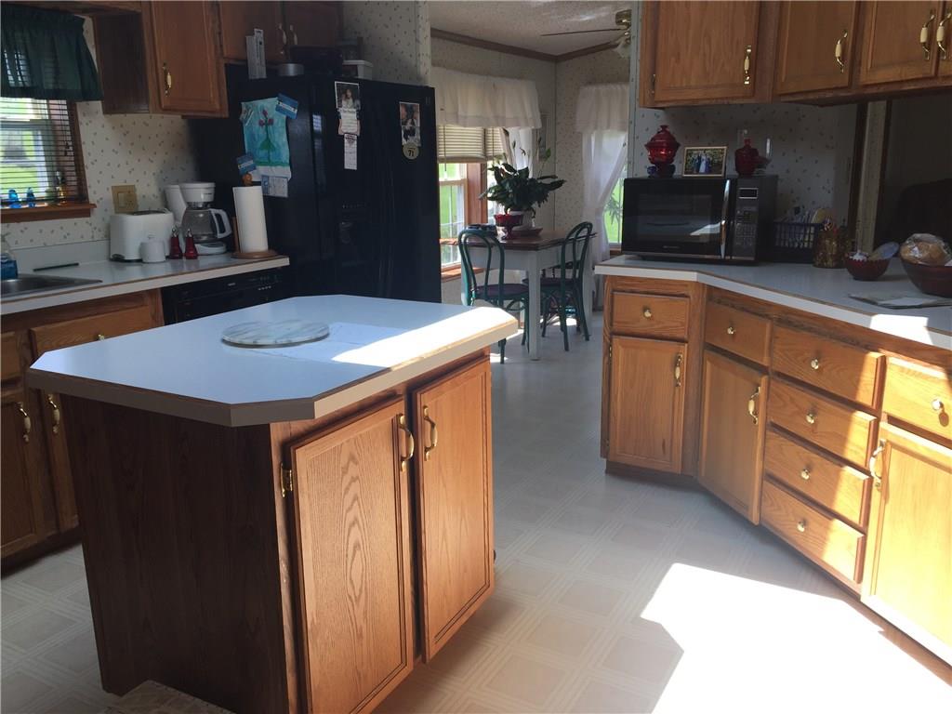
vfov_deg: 48.2
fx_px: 798
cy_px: 357
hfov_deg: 61.7
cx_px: 476
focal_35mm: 29
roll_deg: +0.6
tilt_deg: -14.2
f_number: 2.2
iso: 32
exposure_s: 1/225
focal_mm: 4.15
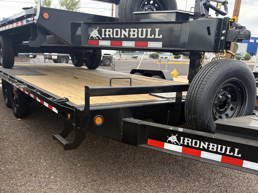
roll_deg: -0.7
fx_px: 261
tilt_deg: -16.8
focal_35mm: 35
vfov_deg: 40.3
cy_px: 126
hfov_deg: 52.6
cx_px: 133
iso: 64
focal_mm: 5.96
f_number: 1.6
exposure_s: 1/654
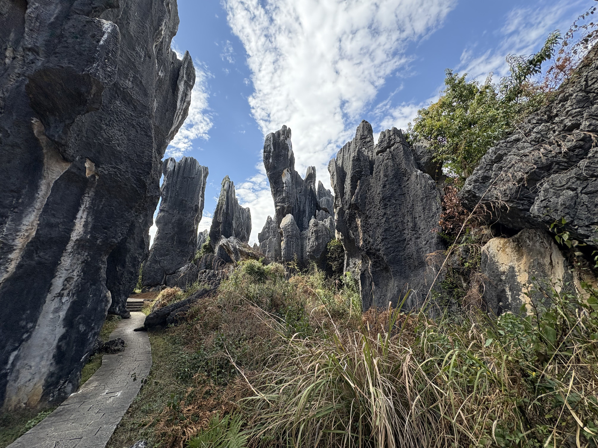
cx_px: 299
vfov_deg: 85.7
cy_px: 224
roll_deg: +0.3
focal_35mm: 14
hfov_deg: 102.1
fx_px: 242
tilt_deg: +16.7
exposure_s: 1/664
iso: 64
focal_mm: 2.22
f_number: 2.2
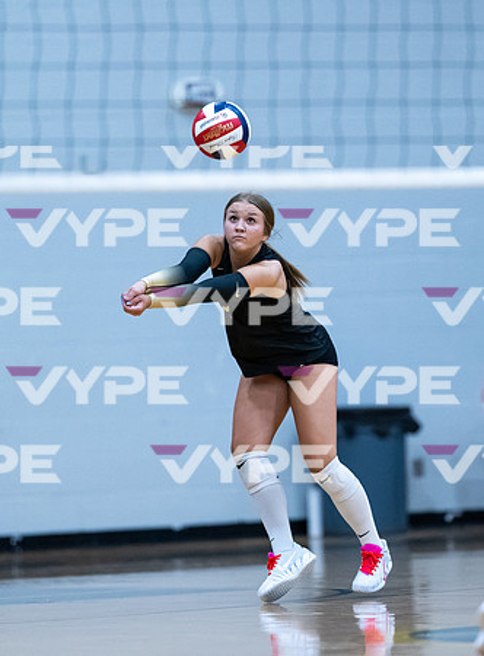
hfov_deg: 4.3
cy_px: 325
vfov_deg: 5.8
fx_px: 6458
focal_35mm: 343
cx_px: 364
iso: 3200
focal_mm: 200
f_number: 2
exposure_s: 1/1600
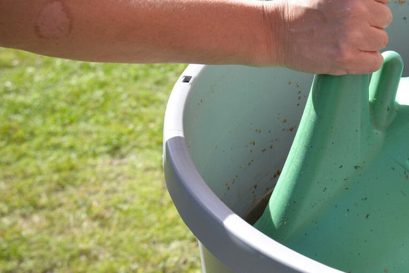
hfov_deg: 18.9
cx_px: 407
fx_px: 1194
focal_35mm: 105
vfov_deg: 13.1
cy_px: 108
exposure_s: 1/250
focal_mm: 50
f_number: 8
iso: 160
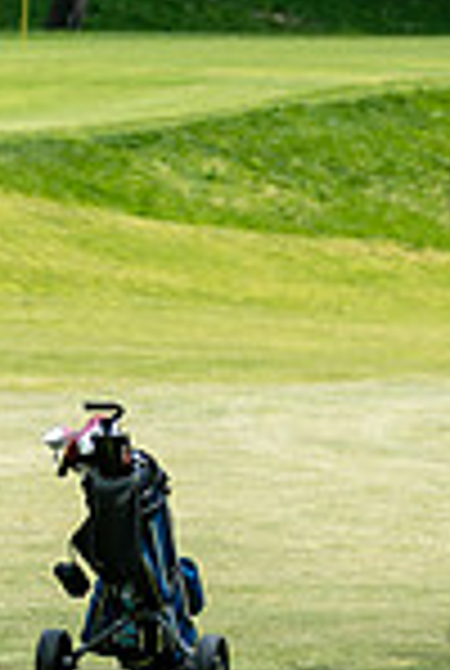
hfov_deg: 2.0
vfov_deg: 2.9
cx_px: -258
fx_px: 13175
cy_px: 583
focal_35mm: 706
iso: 100
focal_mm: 120
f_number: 3.5
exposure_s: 1/800
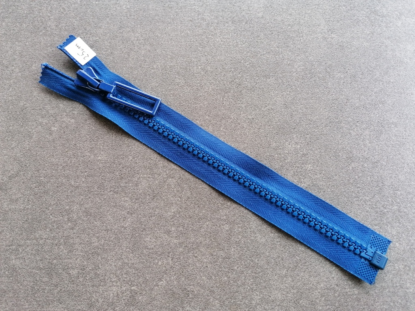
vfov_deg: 51.4
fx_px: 324
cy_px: 156
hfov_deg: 65.3
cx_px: 208
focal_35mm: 27
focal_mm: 4.75
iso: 80
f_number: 1.8
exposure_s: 1/60
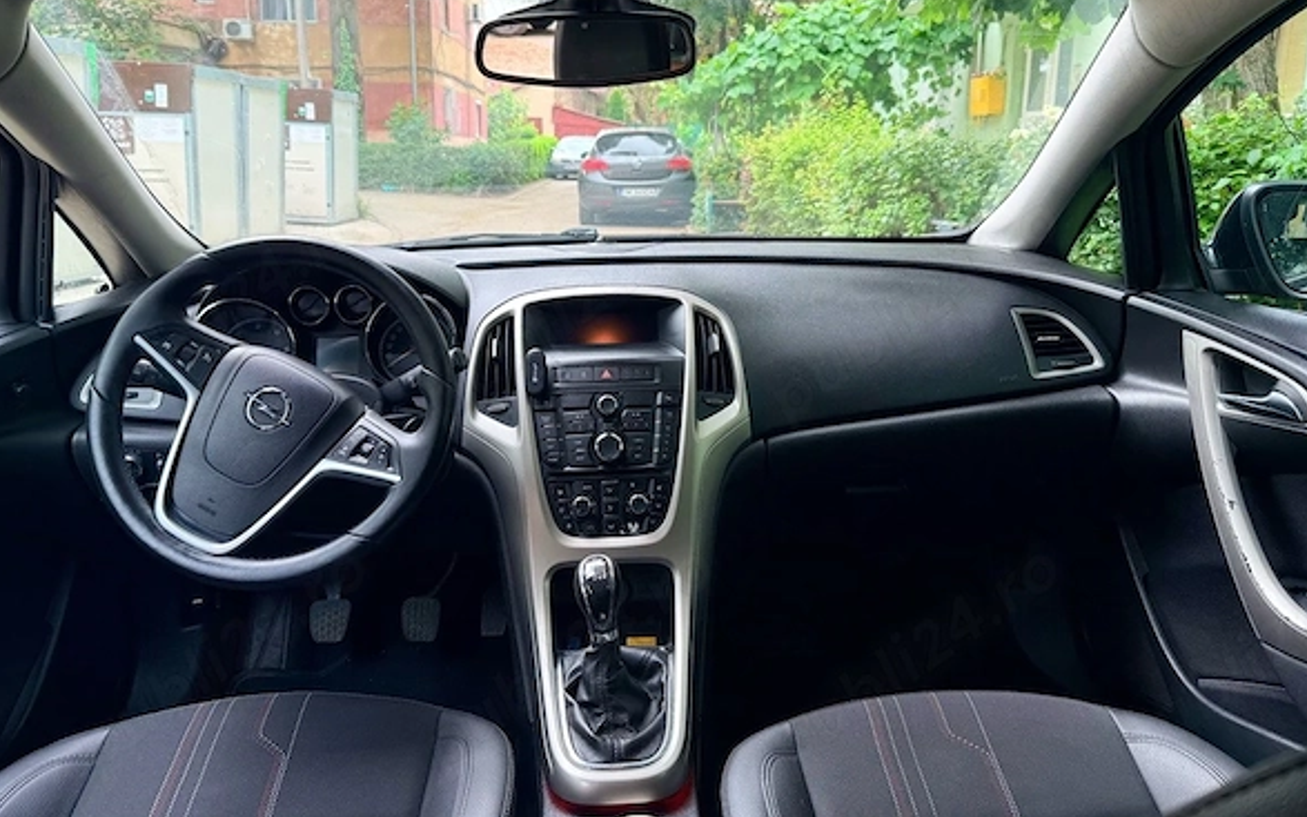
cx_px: 657
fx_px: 926
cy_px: 323
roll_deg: -1.6
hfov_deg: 70.4
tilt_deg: -11.0
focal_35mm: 26
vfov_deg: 47.3
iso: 100
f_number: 1.78
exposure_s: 1/155
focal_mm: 6.76
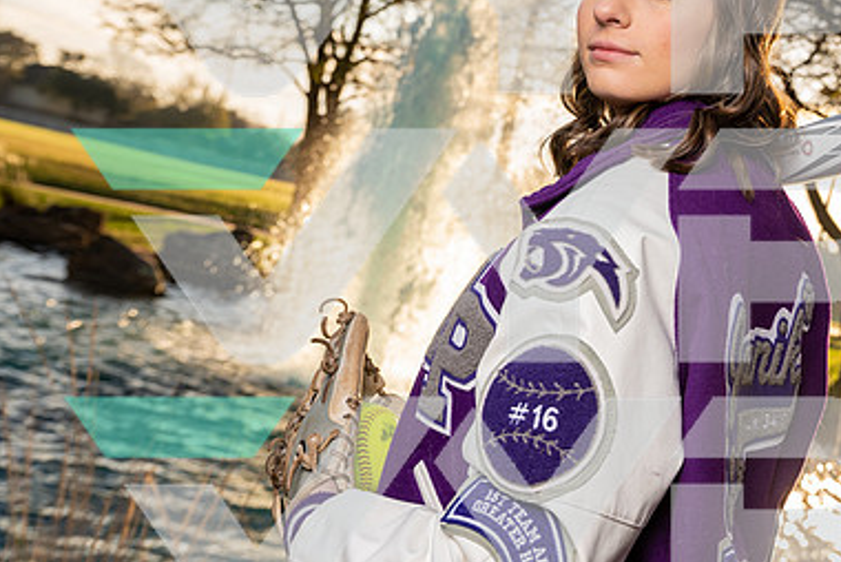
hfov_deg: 32.2
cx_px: 635
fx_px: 1426
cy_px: 247
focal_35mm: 61
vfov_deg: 22.3
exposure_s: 1/250
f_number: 5.6
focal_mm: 40
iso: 160
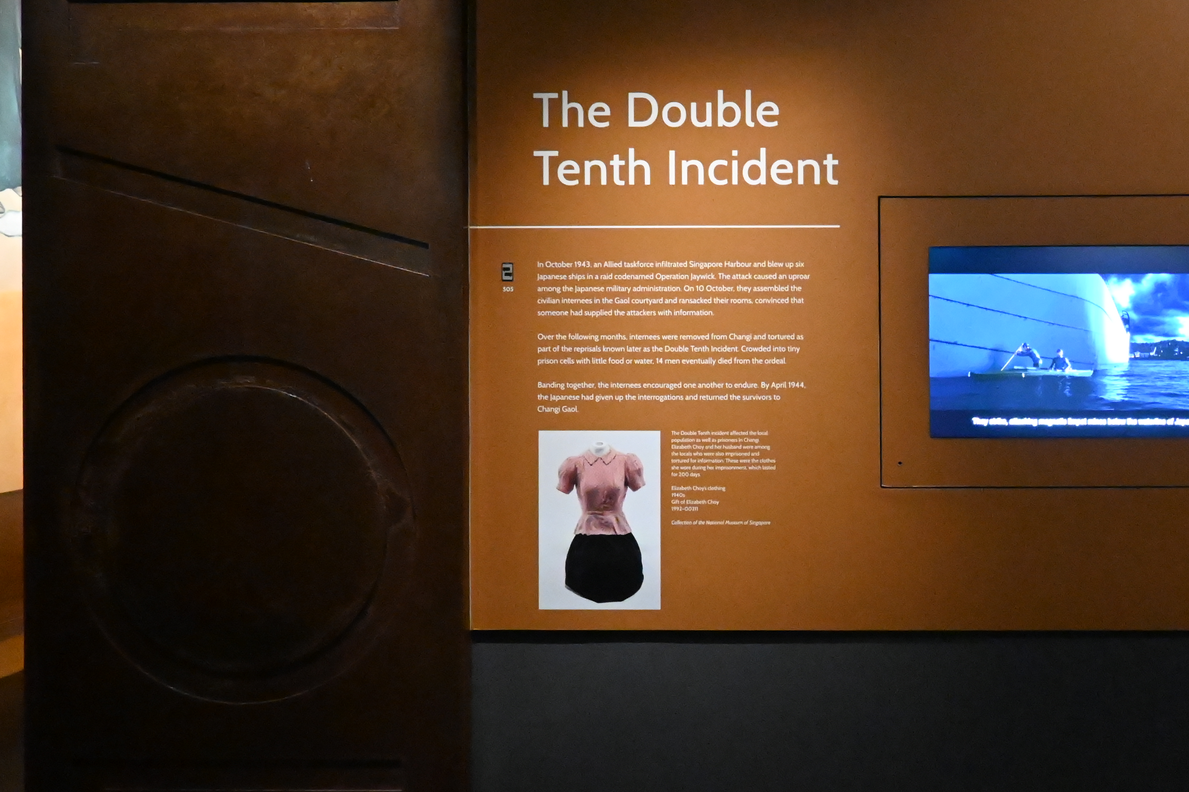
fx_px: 1486
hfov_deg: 42.1
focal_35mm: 45
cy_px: 315
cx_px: 910
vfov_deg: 29.8
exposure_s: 1/60
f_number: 3.5
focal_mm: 16
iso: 11400
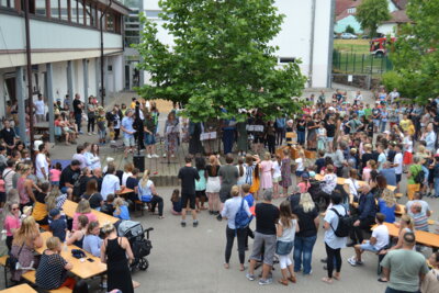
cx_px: 220
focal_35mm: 39
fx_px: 476
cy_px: 146
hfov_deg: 49.5
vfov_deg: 34.2
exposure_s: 1/125
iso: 110
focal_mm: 26
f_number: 5.6
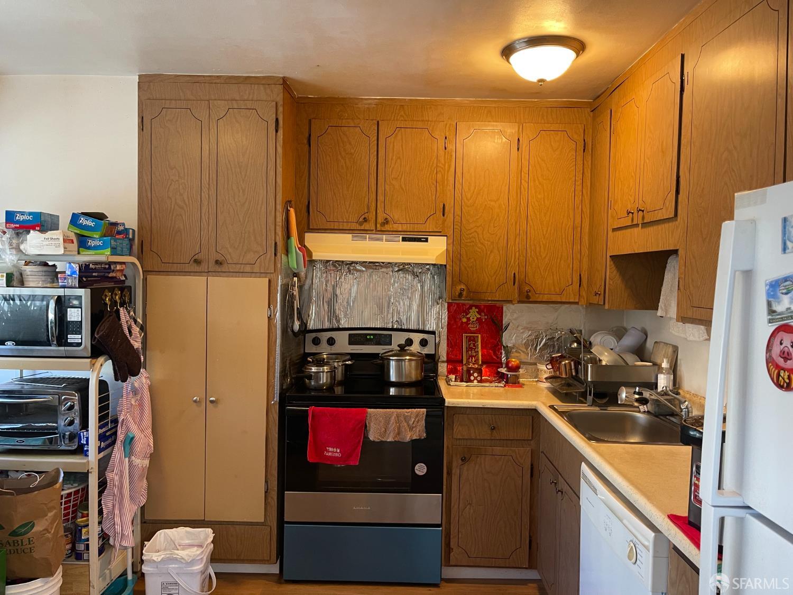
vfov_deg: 54.9
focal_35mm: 25
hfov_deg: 69.4
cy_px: 298
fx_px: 573
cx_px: 396
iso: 160
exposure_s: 1/60
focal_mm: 5.1
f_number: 1.6
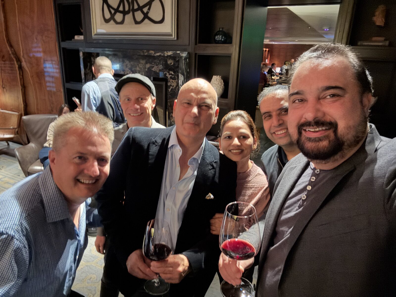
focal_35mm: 23
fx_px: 263
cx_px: 198
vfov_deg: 58.9
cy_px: 148
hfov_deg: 73.9
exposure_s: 1/8
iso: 800
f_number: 1.9
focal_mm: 2.69
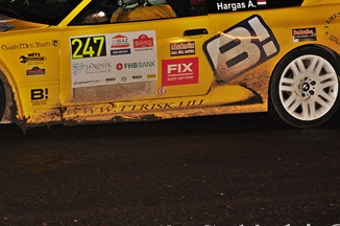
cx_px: 89
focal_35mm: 171
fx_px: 1612
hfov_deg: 12.0
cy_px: 41
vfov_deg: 8.0
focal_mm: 58
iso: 800
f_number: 5
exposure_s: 1/160
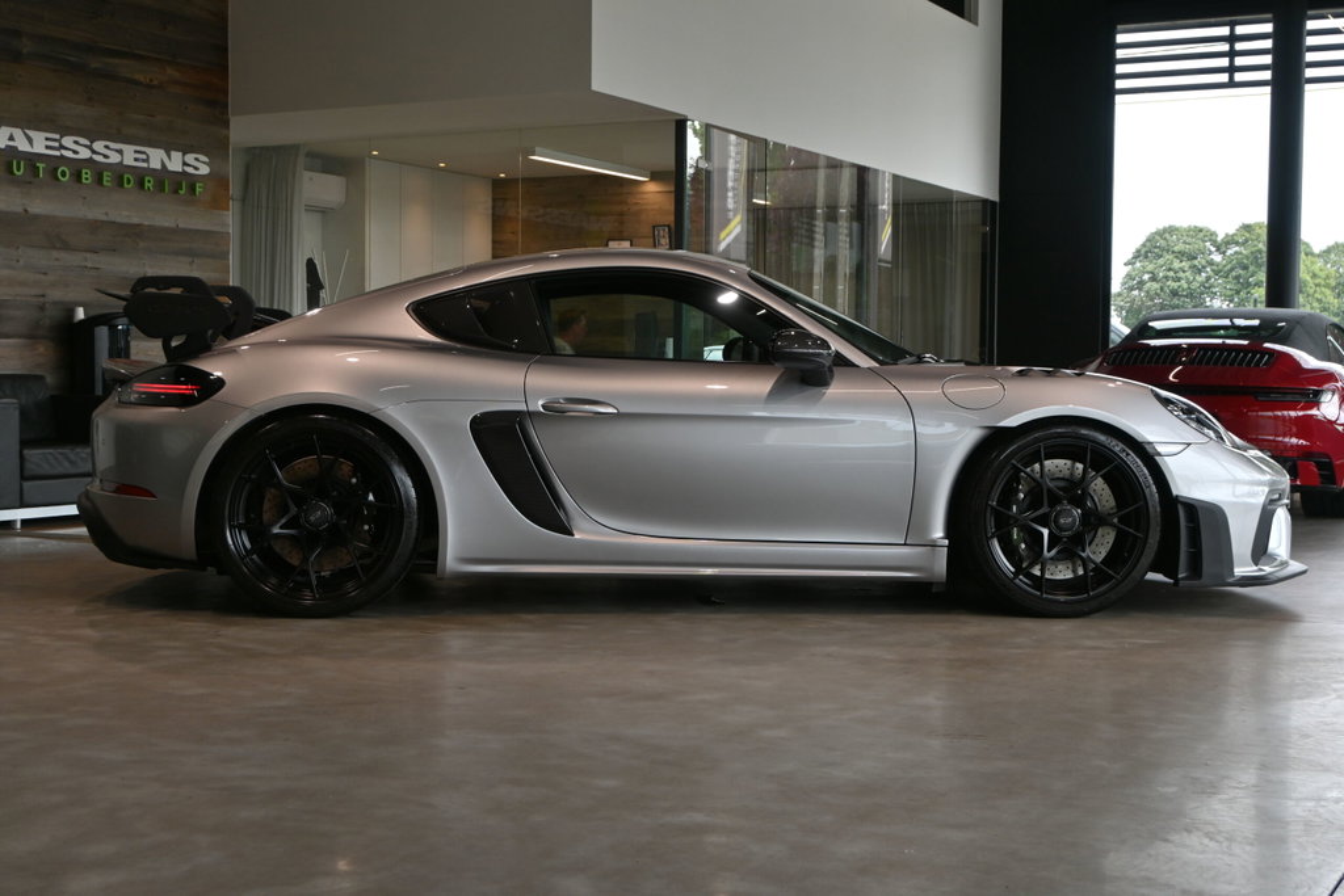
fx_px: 1764
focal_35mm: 47
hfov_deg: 41.7
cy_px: 448
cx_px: 672
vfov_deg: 28.5
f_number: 6.3
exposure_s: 1/160
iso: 160
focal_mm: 31.5
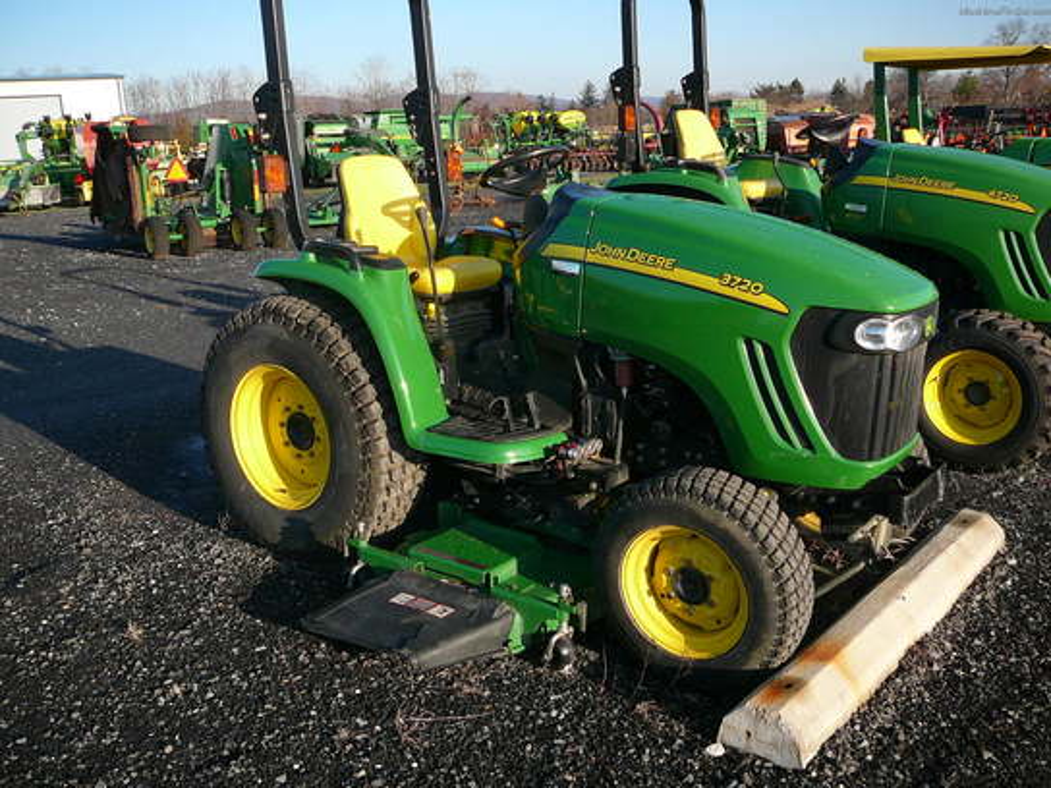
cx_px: 526
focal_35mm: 35
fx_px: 1063
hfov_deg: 52.6
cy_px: 394
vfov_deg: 40.7
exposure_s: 1/640
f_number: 2.8
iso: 80
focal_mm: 5.2
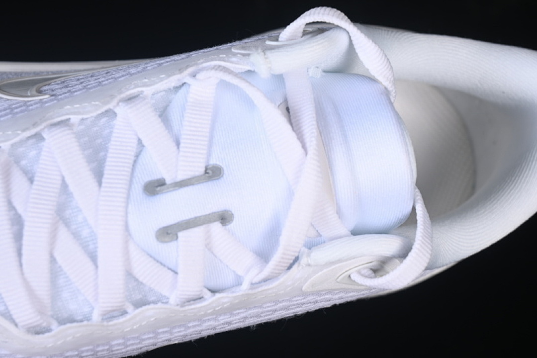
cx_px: 268
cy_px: 179
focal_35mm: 75
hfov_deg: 27.0
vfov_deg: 18.2
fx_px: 1119
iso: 160
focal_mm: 50
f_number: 7.1
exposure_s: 1/100
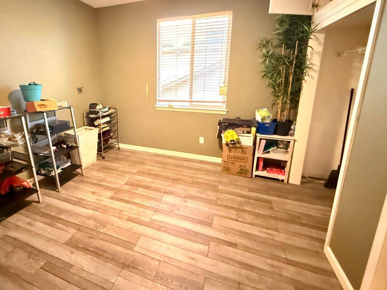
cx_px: 151
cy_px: 118
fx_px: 201
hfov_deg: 86.4
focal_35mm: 18
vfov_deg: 71.0
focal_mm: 2.22
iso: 1600
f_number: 2.2
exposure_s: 1/30
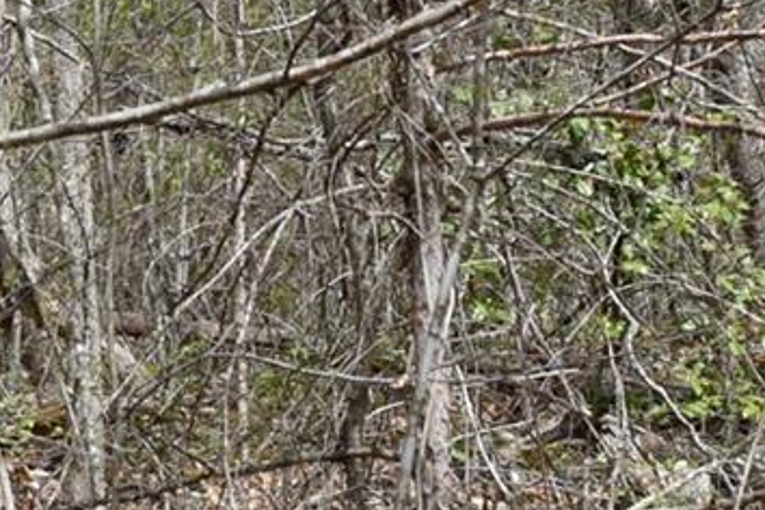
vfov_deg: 8.8
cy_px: 232
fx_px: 3315
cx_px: 112
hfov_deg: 13.1
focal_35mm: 156
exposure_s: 1/320
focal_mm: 18
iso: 200
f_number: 9
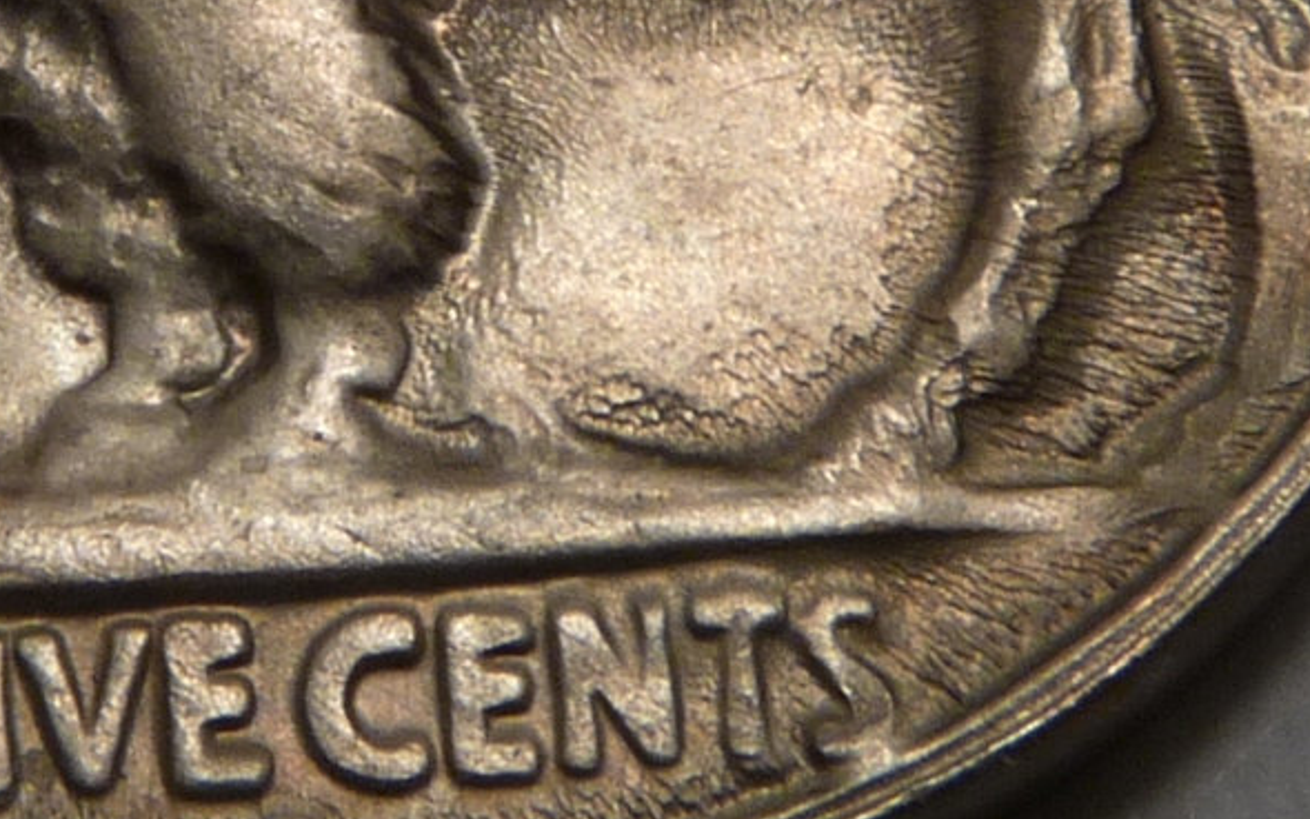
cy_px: -204
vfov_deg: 4.8
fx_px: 9748
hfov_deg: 7.7
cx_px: 220
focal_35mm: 273
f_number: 7.1
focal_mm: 9.5
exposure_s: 1/100
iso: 100
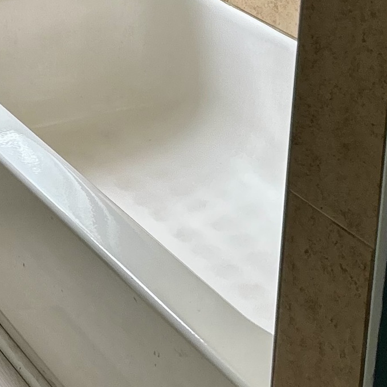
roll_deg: +3.1
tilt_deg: -20.1
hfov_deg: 15.2
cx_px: -235
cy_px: -5
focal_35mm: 104
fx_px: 1315
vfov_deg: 16.4
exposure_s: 1/60
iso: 125
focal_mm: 5.7
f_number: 1.5
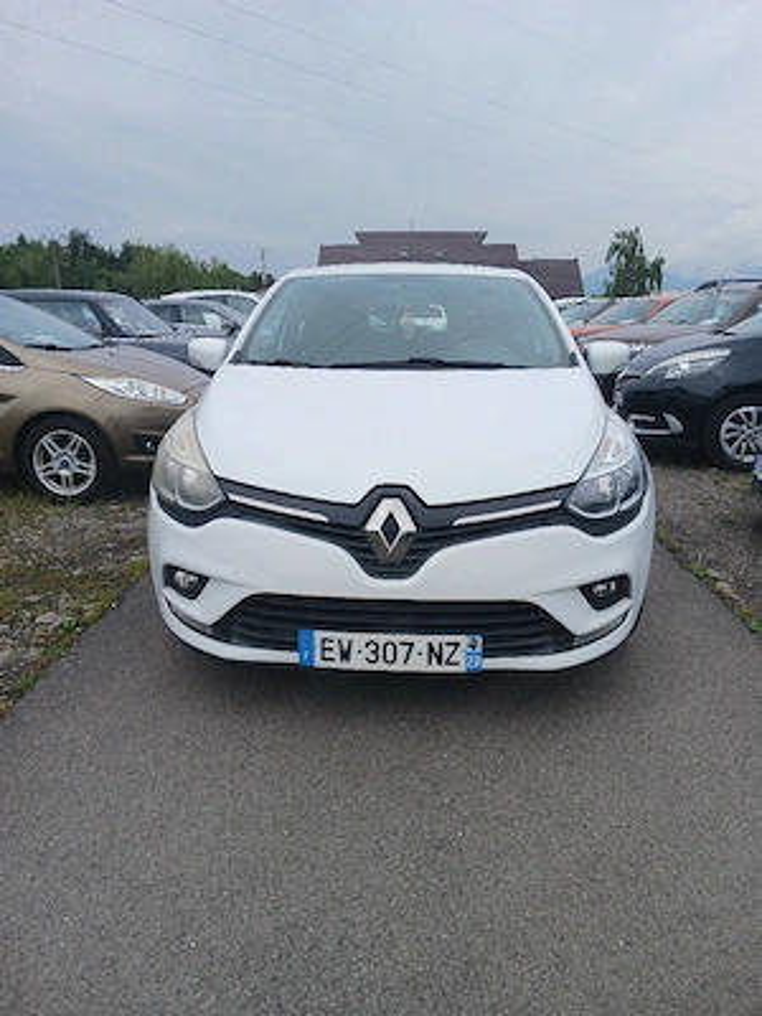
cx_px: 381
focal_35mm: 27
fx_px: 792
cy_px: 508
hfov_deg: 51.4
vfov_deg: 65.3
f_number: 1.8
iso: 20
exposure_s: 1/192
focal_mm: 4
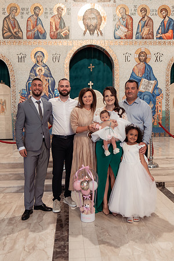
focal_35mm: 35
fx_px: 254
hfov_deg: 37.9
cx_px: 87
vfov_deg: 54.4
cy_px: 130
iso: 1600
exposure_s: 1/200
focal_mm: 35
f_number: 2.2
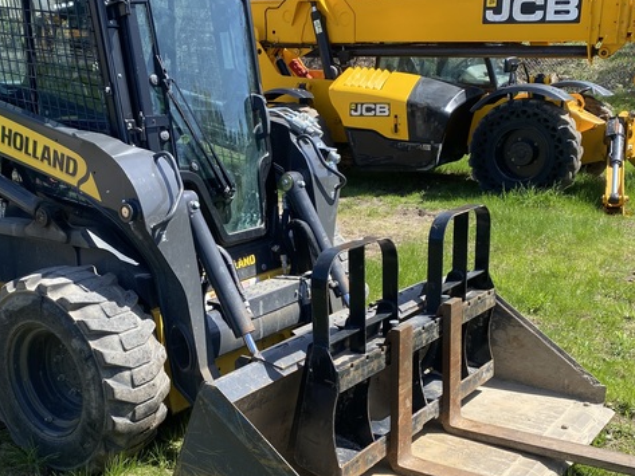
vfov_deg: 32.8
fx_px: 807
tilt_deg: -19.2
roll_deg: -1.5
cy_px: 290
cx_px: 254
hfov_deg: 42.7
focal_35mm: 44
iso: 32
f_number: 1.8
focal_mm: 4.25
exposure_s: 1/919
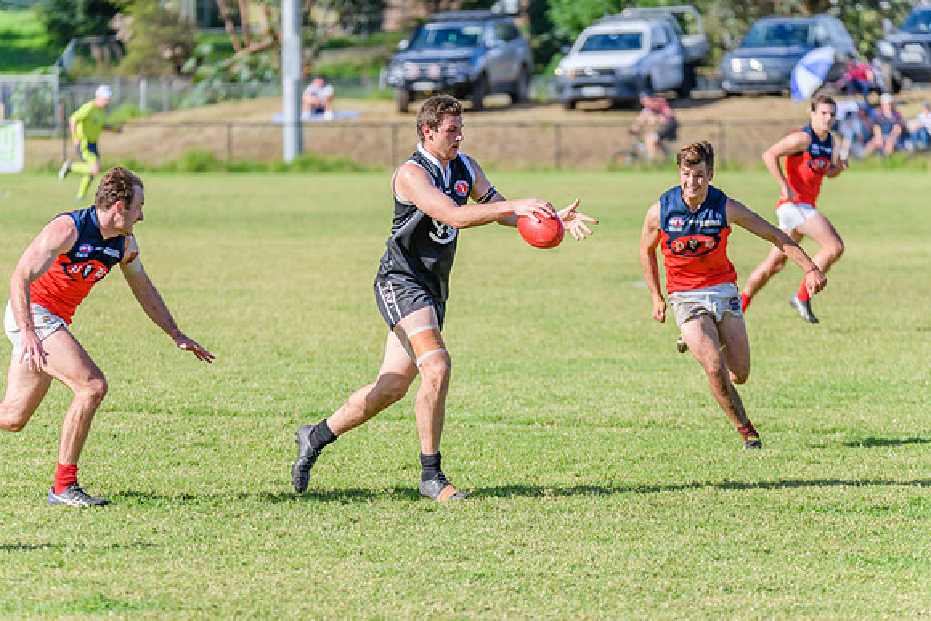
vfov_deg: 4.5
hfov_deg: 6.8
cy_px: 310
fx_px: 7829
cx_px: 468
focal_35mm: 303
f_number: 7.1
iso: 800
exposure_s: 1/2000
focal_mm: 300
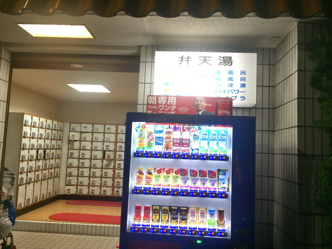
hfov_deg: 61.7
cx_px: 166
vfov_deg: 48.2
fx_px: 278
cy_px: 124
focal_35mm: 29
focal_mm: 4.15
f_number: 2.2
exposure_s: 1/30
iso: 64
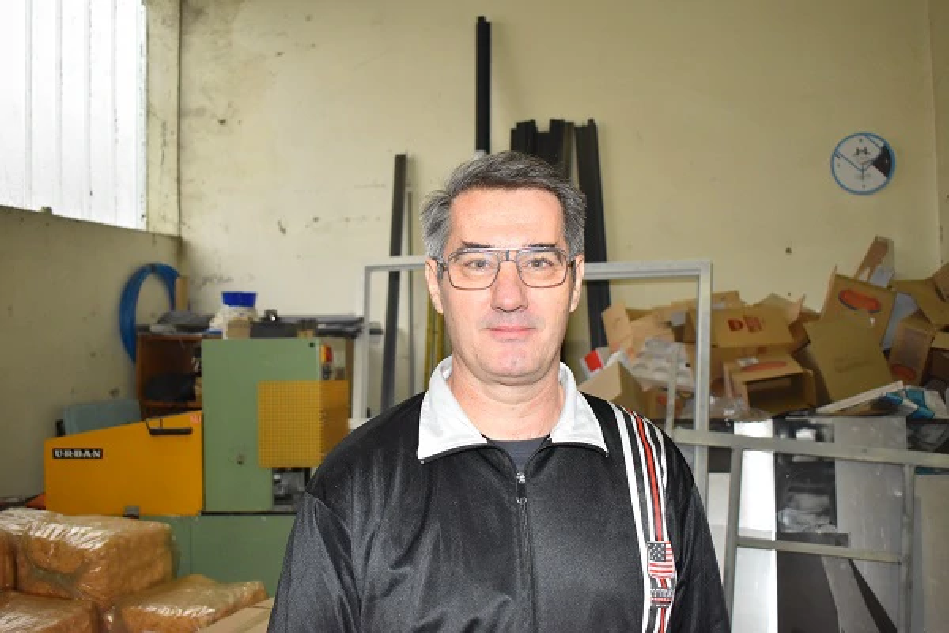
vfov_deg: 34.2
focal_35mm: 39
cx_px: 474
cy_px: 316
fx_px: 1028
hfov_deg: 49.6
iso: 1250
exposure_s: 1/200
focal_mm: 26
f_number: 4
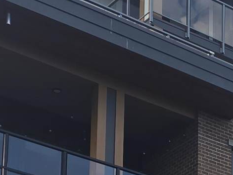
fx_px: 1009
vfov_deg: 9.2
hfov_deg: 12.6
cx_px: 328
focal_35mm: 150
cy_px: 375
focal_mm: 6.3
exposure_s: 1/154
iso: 12
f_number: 1.7
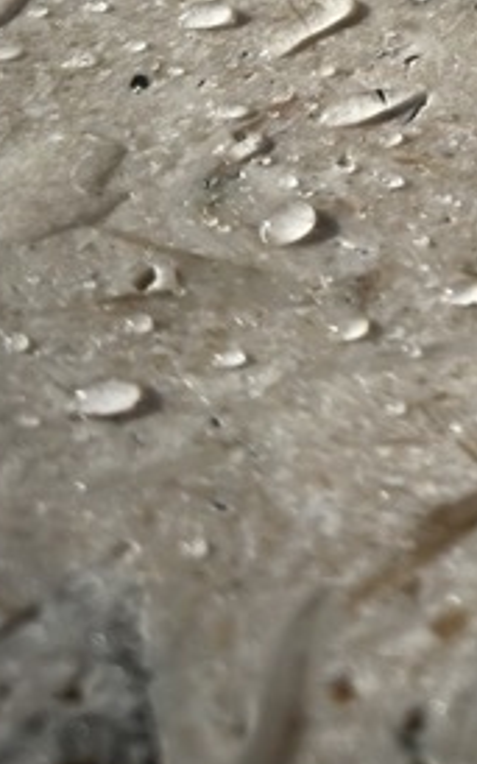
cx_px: 960
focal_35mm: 93
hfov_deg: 12.4
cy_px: -349
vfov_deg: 19.7
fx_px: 1936
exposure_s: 1/1965
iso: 100
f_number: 1.78
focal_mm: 6.86
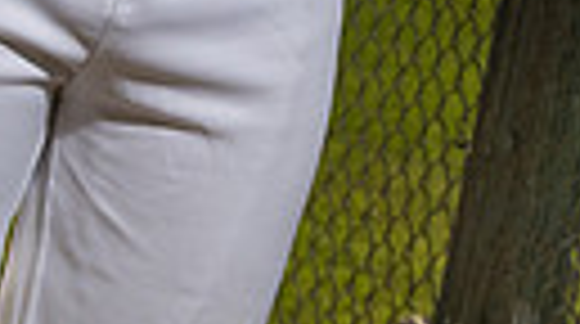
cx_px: 409
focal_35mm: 143
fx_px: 2195
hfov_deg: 15.0
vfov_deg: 7.4
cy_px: -644
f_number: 5.6
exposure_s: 1/200
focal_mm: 39
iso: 500
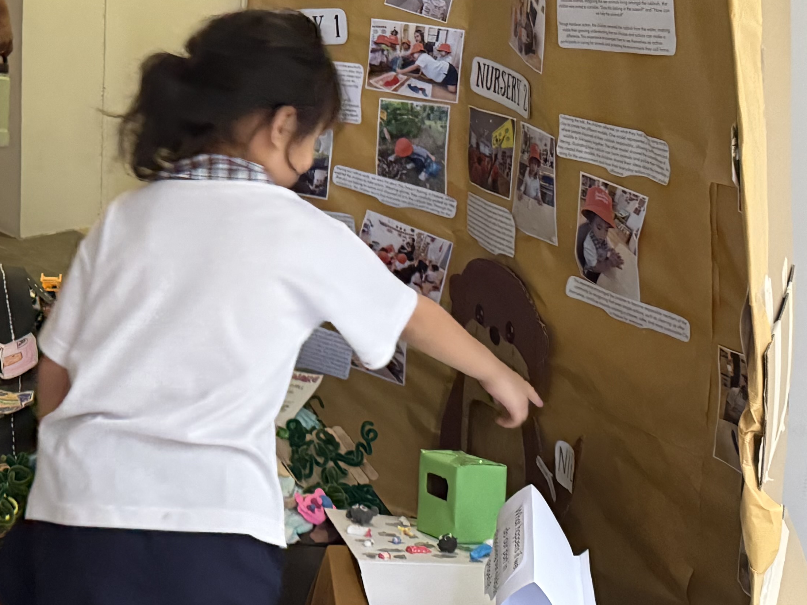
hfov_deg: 29.3
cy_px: 12
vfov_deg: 22.8
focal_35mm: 62
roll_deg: -0.7
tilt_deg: -7.6
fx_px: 1445
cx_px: 12
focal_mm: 6.76
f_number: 1.78
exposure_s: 1/49
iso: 800
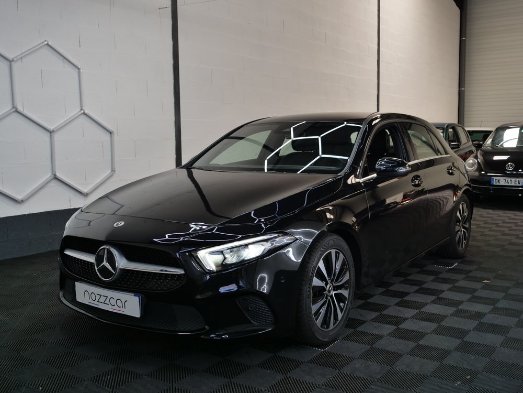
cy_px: 196
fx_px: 544
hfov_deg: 51.4
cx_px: 262
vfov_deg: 39.7
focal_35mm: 36
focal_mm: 18
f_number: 3.2
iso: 250
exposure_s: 1/60
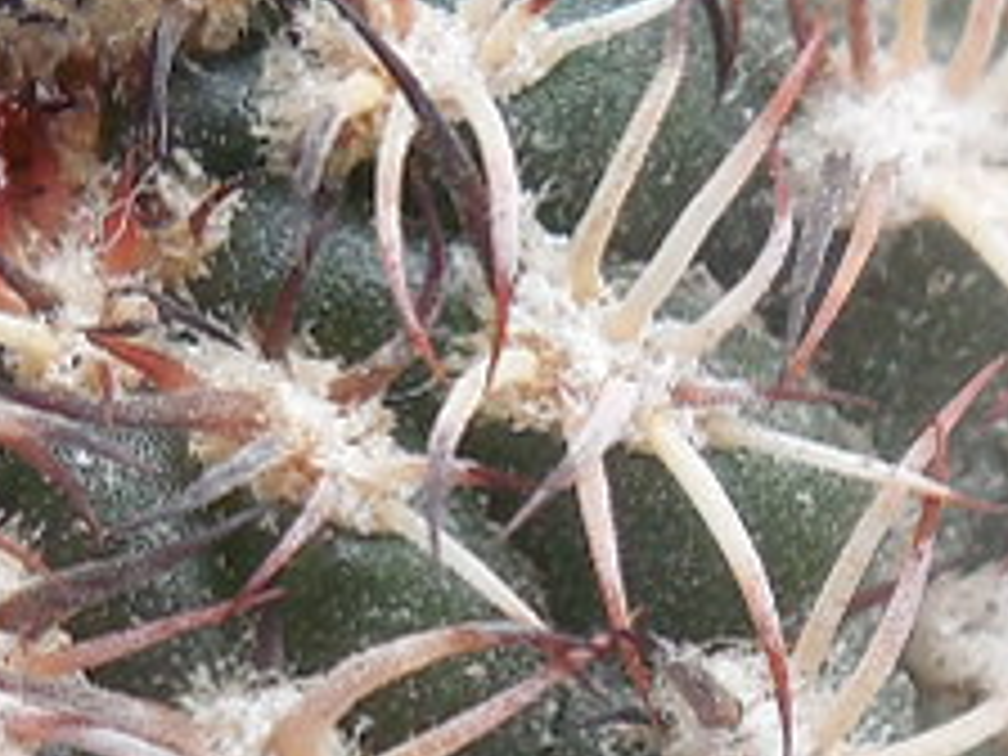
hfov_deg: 8.9
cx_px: 302
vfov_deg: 6.7
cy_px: 760
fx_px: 6435
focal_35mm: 221
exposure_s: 1/50
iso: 125
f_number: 3.6
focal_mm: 5.6
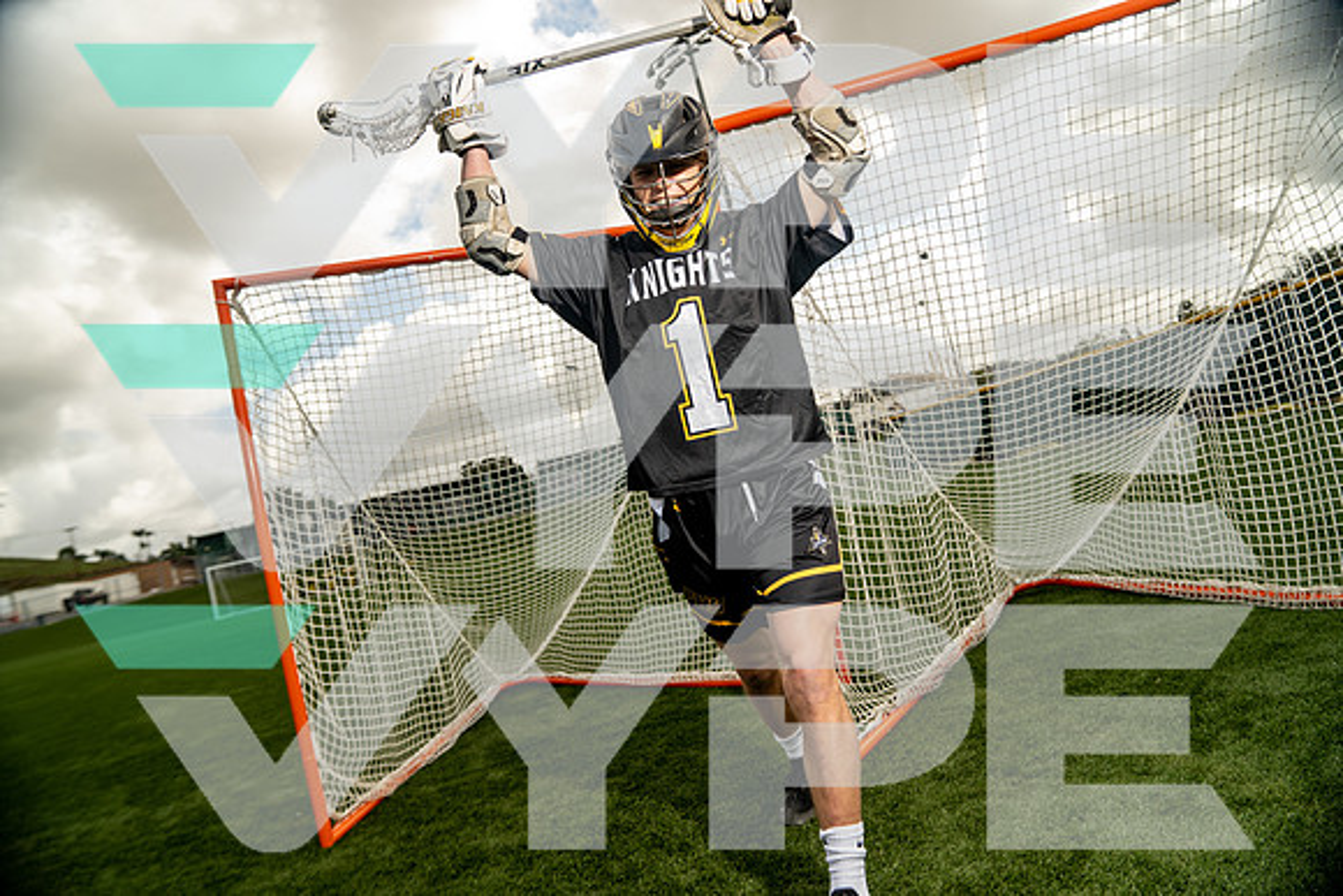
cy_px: 448
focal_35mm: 24
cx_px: 672
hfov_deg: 73.7
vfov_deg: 53.2
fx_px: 896
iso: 200
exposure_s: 1/250
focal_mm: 24
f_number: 3.5
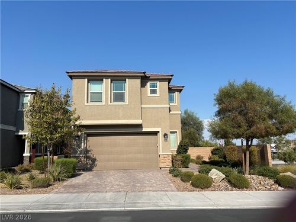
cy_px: 111
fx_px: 222
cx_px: 148
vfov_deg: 53.1
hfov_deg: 67.3
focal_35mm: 26
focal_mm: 5.96
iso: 50
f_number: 1.6
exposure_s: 1/4854
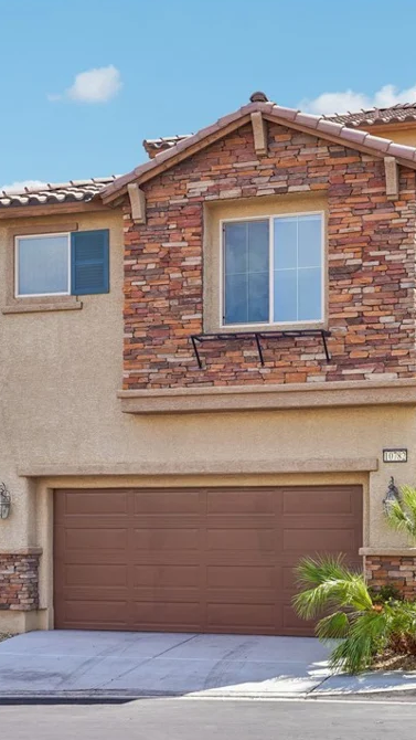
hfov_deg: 21.3
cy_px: 370
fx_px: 1098
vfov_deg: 37.2
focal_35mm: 56
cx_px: 297
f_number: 8
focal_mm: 35
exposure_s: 1/125
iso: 100
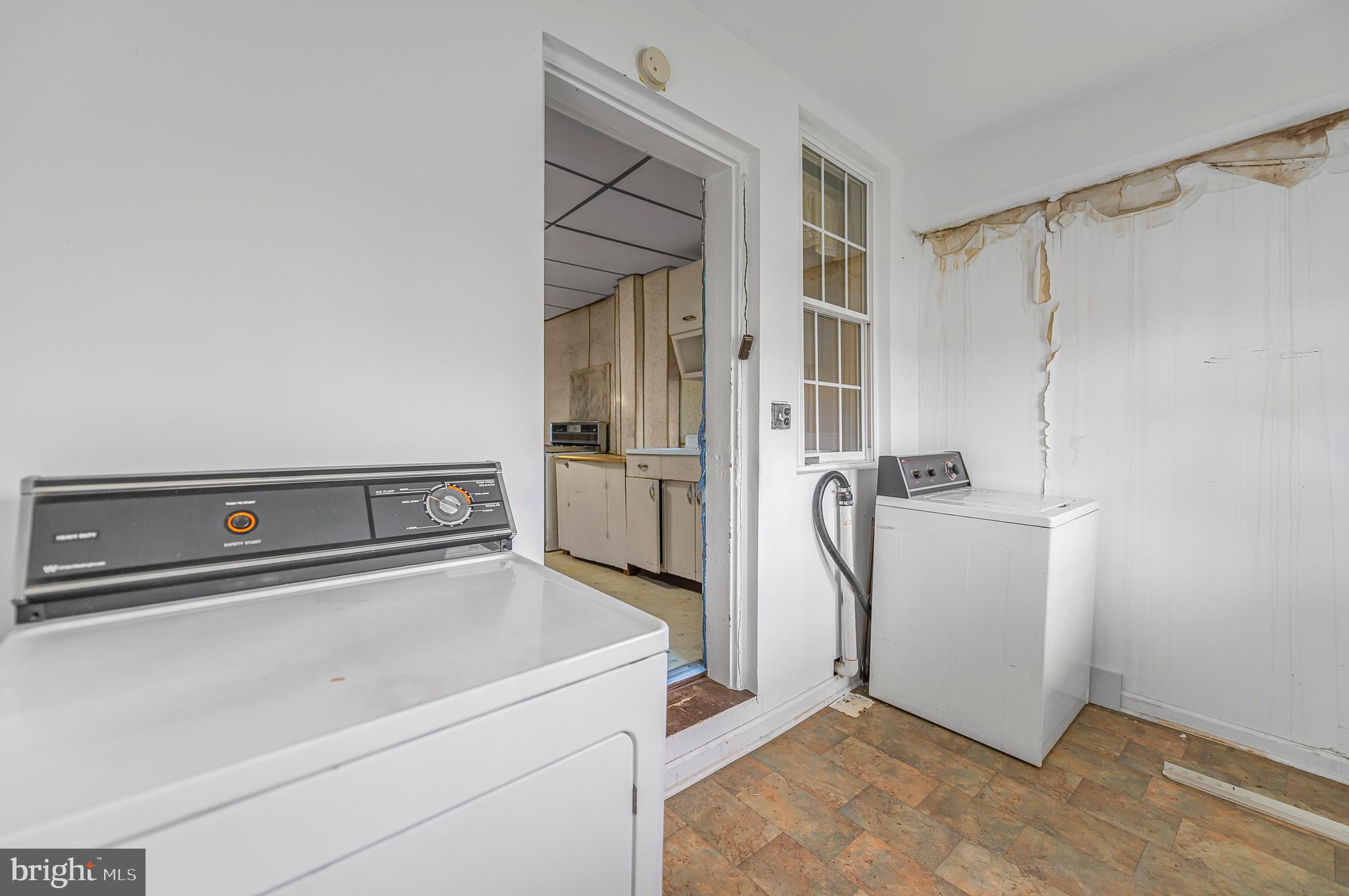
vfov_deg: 81.1
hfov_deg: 104.3
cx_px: 674
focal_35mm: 14
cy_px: 448
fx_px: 524
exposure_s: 1/125
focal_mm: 14
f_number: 2.8
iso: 450
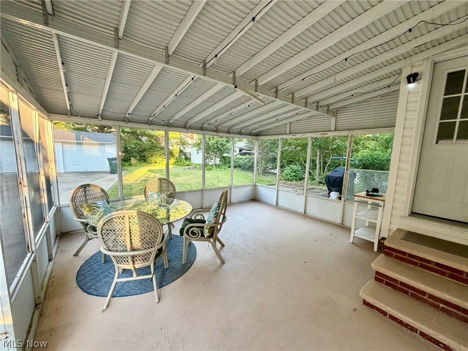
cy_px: 176
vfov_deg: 85.7
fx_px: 189
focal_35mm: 14
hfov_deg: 102.1
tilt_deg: -7.1
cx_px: 234
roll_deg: -1.5
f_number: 2.2
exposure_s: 1/121
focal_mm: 2.22
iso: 200
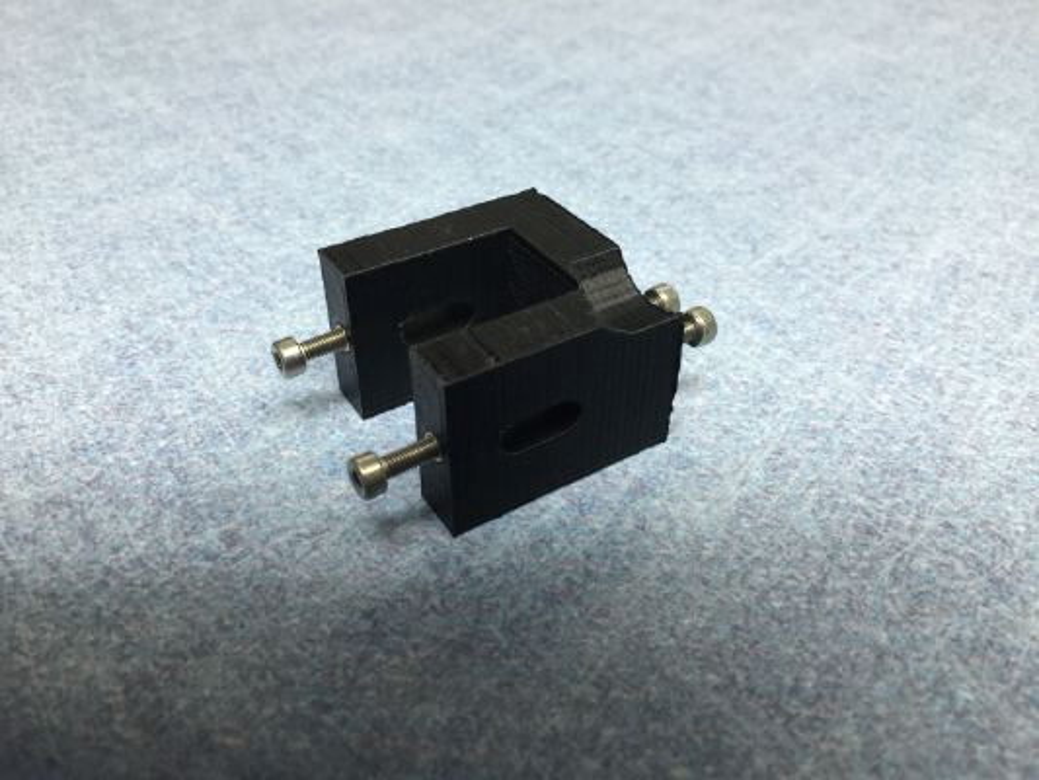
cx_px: 520
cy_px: 390
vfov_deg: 48.2
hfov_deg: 61.6
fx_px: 871
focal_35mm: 29
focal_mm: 4.15
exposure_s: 1/15
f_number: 2.2
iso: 40
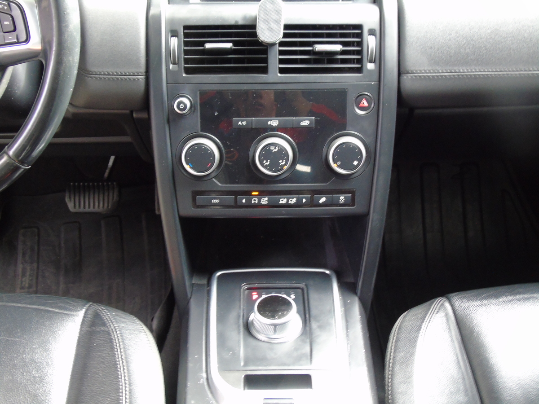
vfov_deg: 31.5
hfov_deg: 41.2
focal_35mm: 46
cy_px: 202
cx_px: 270
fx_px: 716
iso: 400
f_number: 4.1
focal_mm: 8.2
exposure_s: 1/6
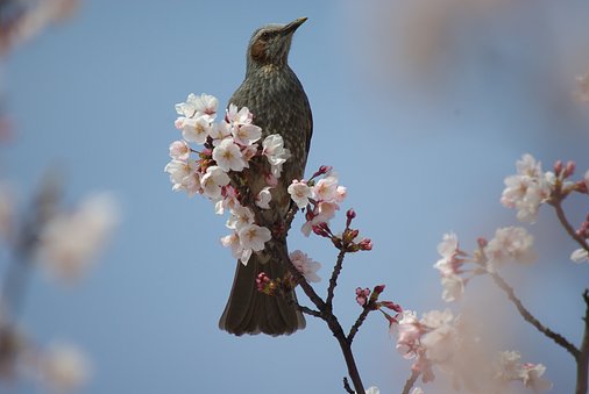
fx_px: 12436
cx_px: 297
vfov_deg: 1.8
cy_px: 198
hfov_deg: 2.7
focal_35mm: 759
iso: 200
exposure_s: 1/1000
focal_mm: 500
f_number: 6.7
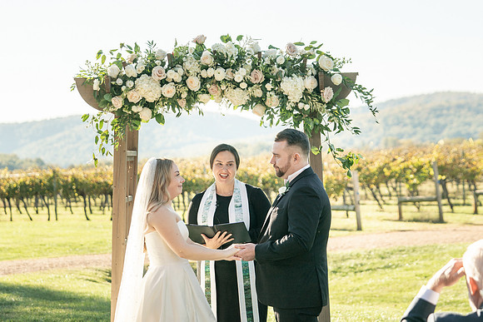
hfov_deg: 19.7
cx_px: 255
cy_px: 129
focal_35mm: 103
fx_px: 1388
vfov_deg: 13.2
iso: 100
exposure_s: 1/640
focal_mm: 84
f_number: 4
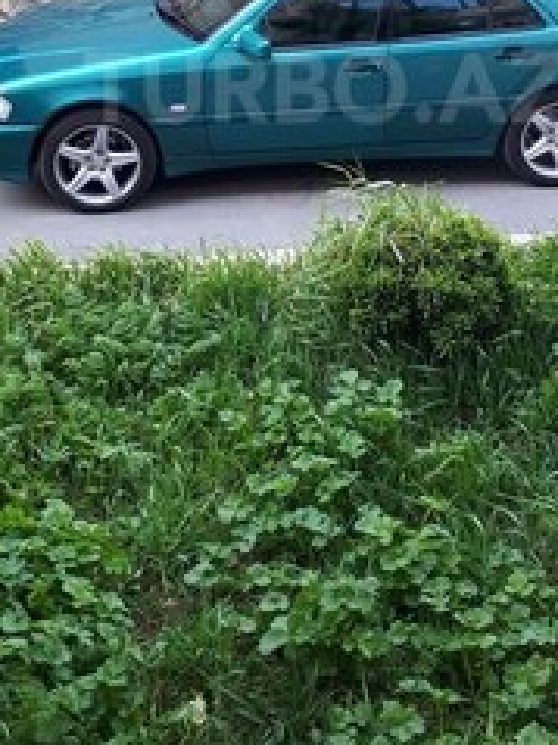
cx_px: 324
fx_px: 1205
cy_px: 87
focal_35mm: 56
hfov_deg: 26.0
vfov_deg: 32.8
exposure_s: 1/100
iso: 40
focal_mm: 3.6
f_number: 1.9
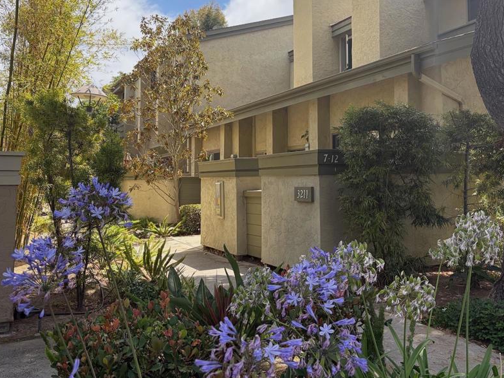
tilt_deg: +4.3
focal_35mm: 34
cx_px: 292
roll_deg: +0.4
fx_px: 495
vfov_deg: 41.5
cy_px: 144
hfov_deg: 53.7
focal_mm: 5.96
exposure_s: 1/1626
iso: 64
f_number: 1.6
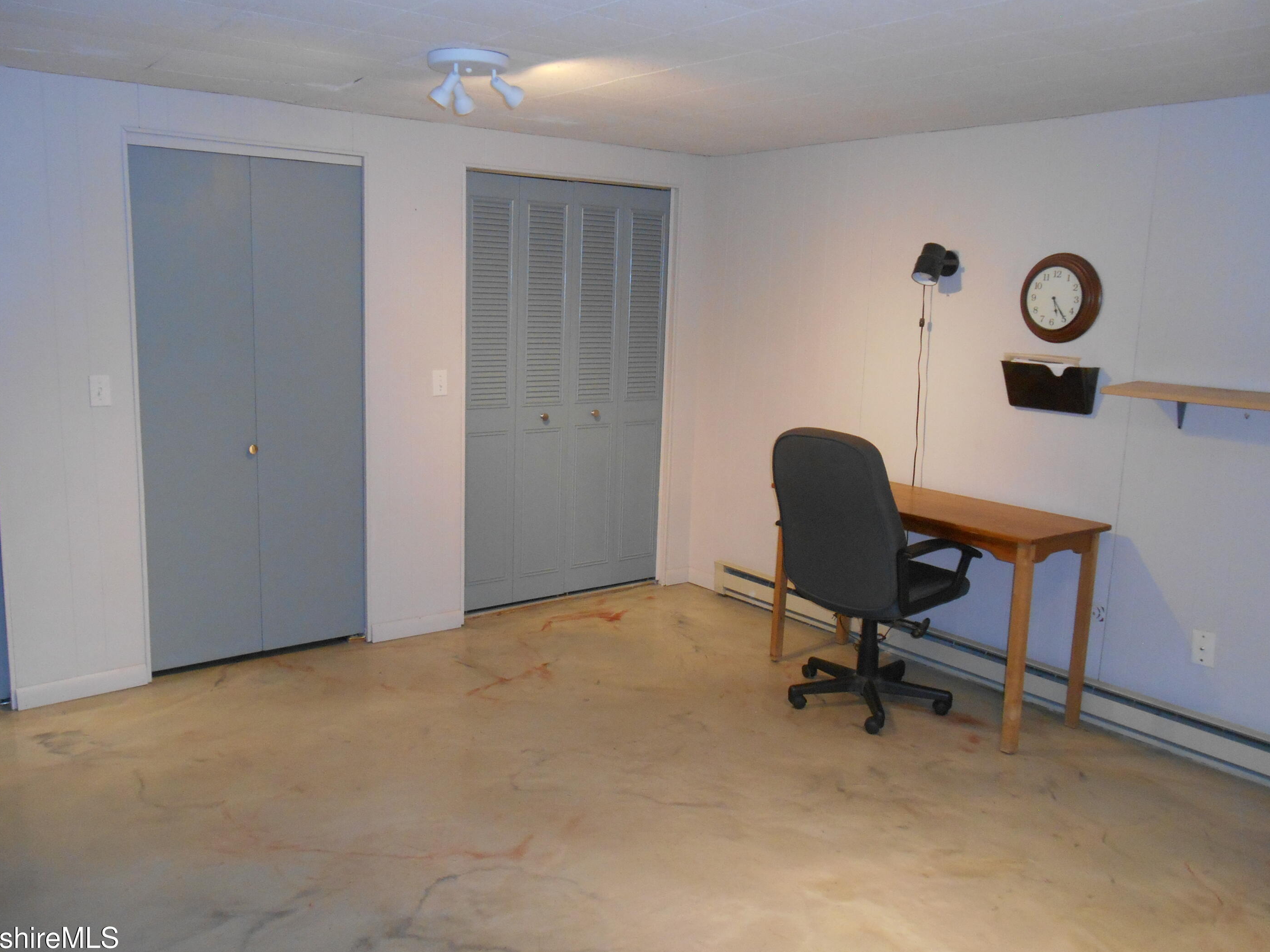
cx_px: 621
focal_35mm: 28
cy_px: 472
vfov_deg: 49.7
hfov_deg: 63.4
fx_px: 1027
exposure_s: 1/25
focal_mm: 4.7
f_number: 3.4
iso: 360
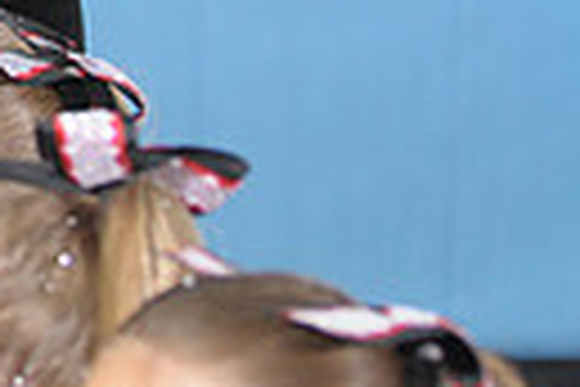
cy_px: -407
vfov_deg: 2.6
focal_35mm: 525
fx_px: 8458
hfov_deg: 3.9
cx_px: -629
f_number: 2.8
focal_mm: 78
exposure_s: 1/125
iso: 500
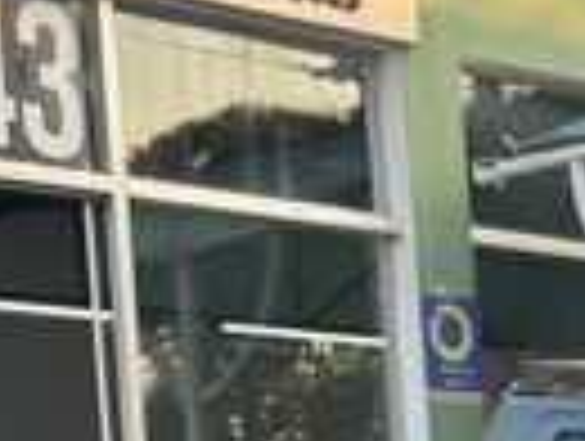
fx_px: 2929
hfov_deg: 11.1
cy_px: 742
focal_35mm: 173
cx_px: 819
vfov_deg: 8.3
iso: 64
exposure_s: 1/269
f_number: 1.78
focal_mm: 6.76
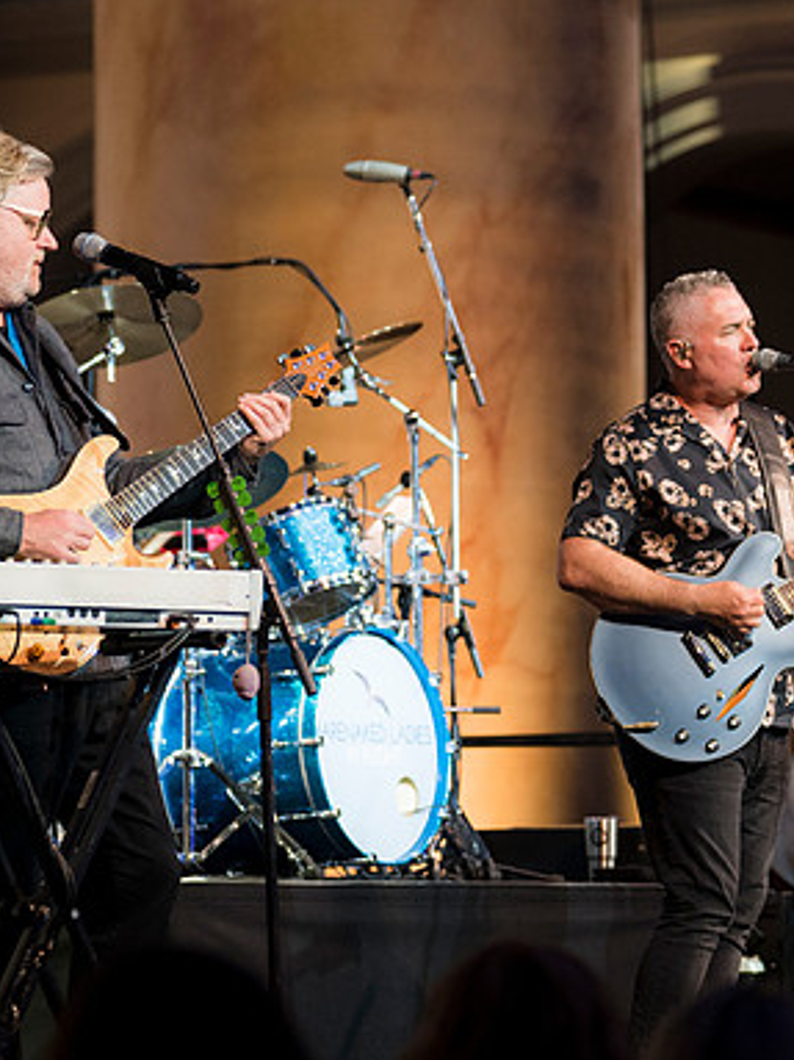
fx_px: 5967
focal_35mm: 195
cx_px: 611
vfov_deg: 10.1
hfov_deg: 7.6
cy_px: 529
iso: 900
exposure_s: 1/160
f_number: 2.8
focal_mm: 88
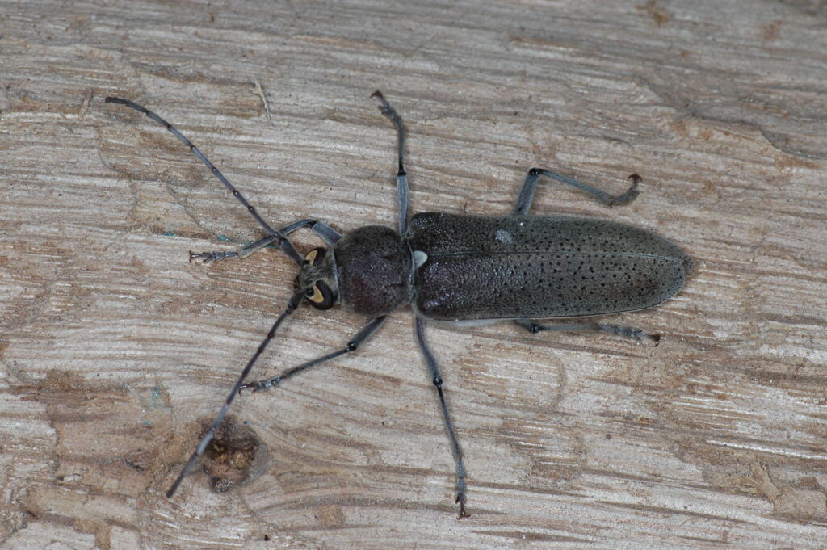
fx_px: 3099
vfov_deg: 10.1
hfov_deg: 15.2
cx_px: 414
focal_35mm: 135
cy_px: 275
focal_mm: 90
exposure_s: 1/90
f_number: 19
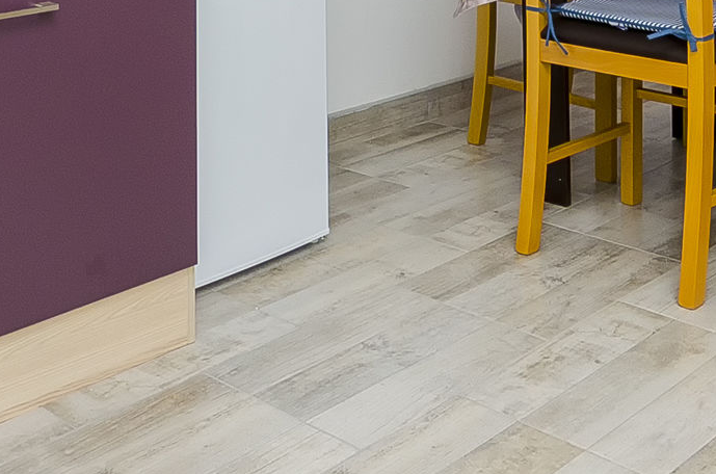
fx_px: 1210
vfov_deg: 19.2
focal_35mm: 61
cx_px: 295
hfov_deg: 32.9
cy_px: -248
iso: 250
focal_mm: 10
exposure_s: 1/200
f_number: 6.3
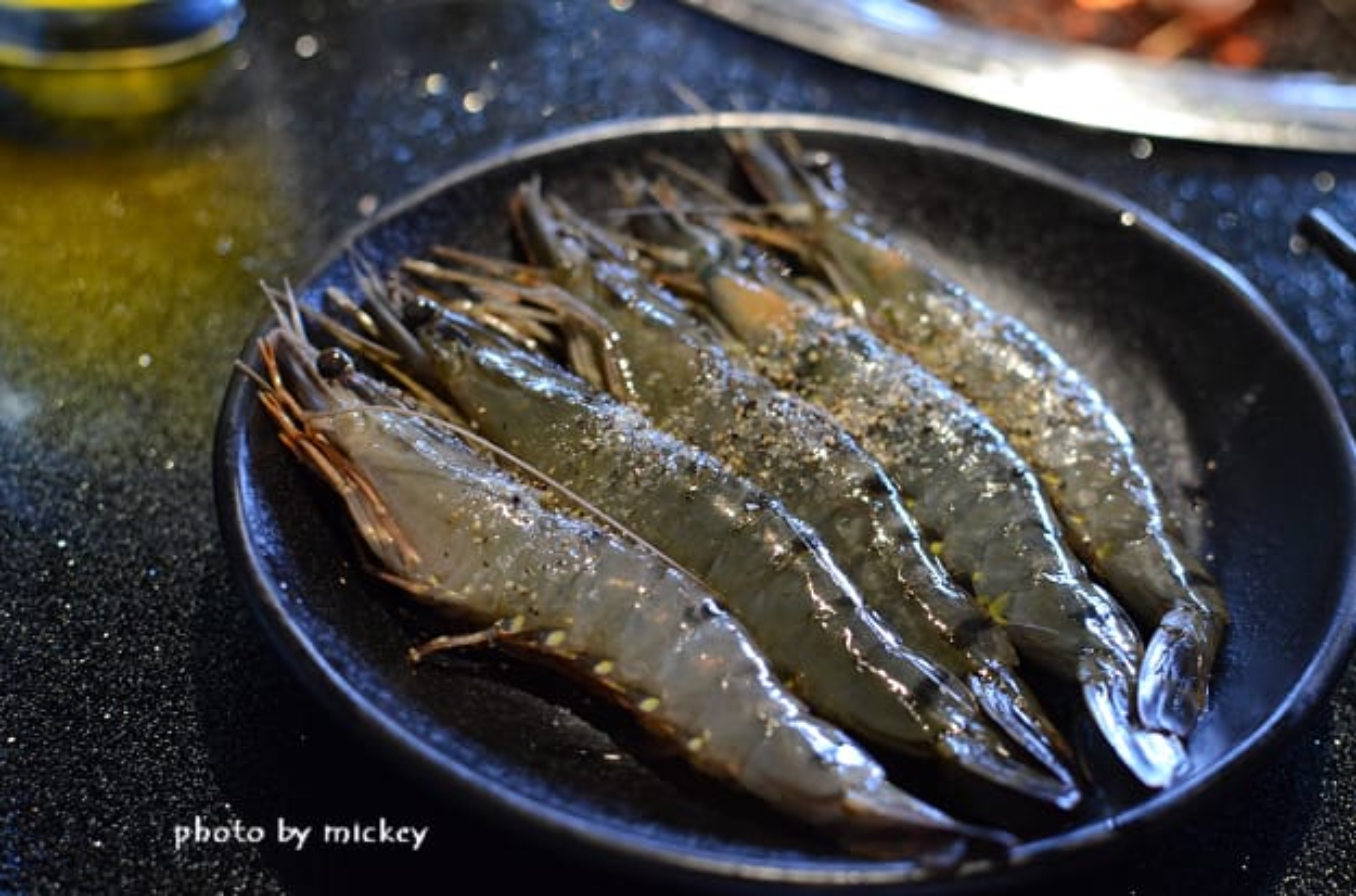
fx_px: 1972
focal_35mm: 52
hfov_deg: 37.9
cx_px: 678
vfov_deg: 25.6
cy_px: 448
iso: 2000
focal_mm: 35
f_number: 3.5
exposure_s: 1/25
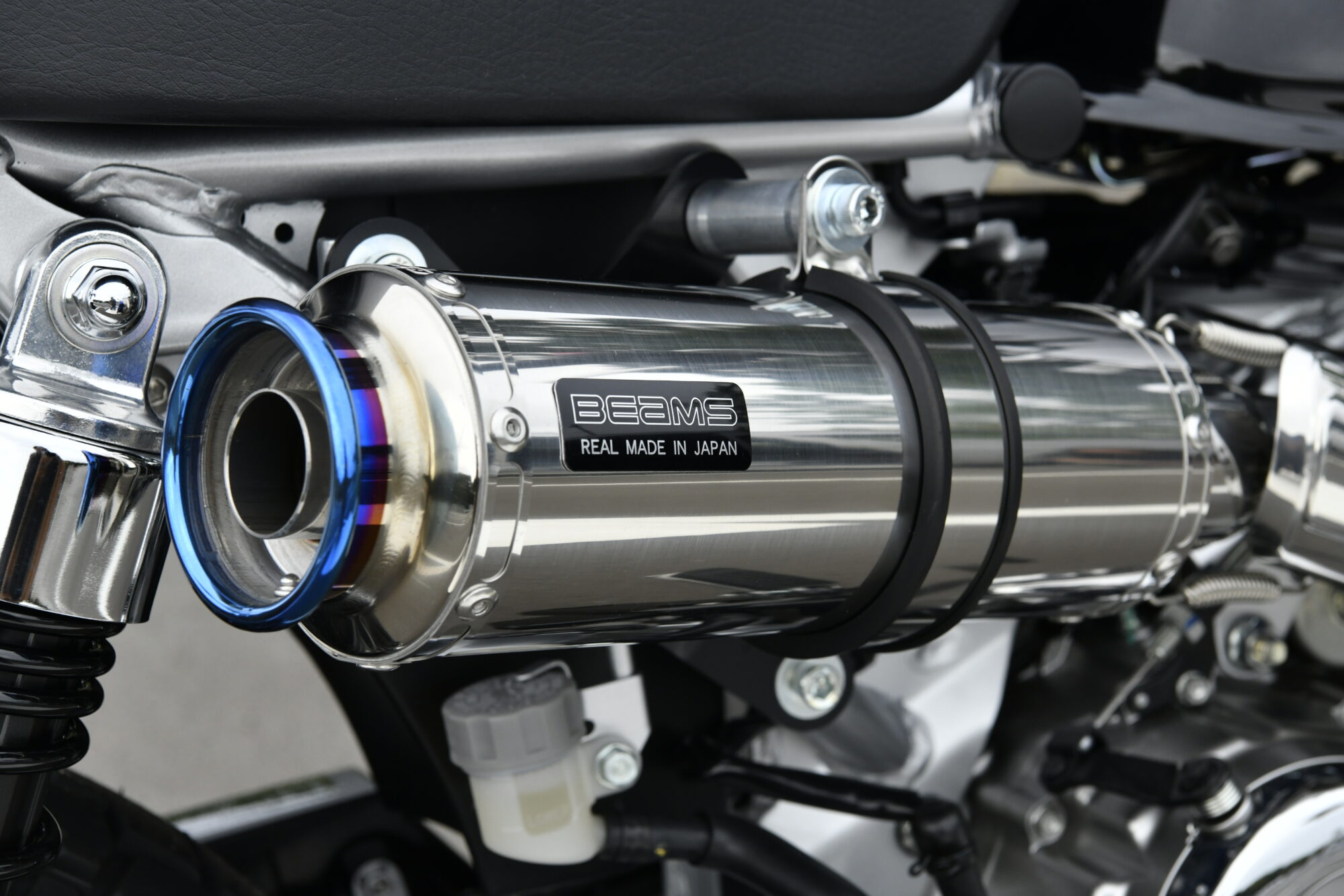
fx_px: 2613
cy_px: 448
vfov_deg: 19.5
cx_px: 672
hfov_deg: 28.8
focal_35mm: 70
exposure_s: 1/800
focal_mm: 70
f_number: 10
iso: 800
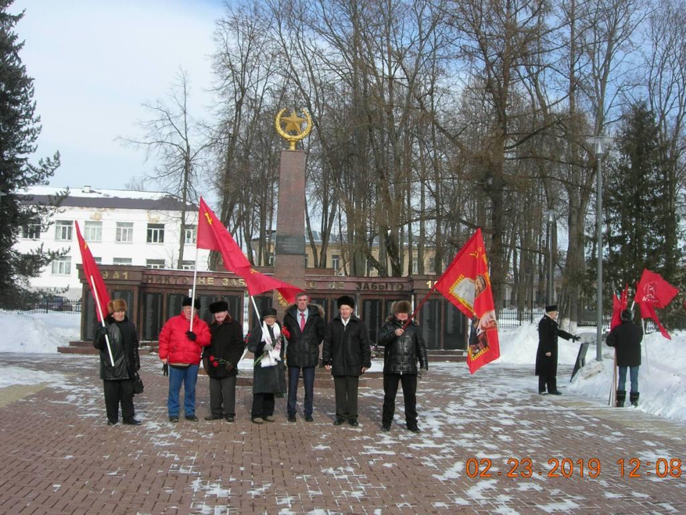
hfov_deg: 49.0
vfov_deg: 37.7
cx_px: 343
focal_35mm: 38
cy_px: 258
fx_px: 753
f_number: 4.8
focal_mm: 7.8
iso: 64
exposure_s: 1/434
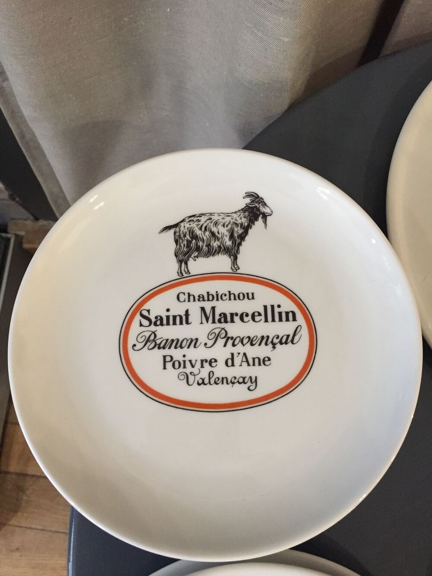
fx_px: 482
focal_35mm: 29
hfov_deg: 48.2
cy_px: 288
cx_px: 216
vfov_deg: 61.7
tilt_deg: -74.7
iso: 250
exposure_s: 1/25
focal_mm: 4.15
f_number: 2.2
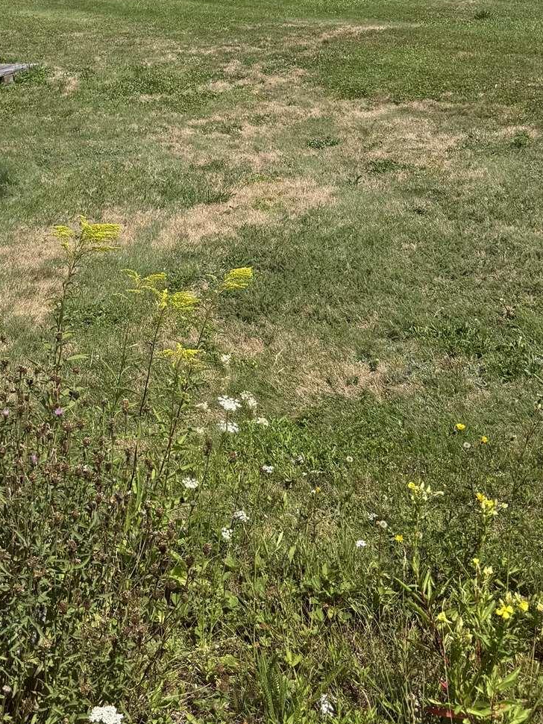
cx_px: 104
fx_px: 1192
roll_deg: +3.6
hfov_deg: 25.2
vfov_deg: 31.6
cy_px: 30
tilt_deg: -3.4
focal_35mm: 57
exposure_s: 1/4167
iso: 80
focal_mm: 6.76
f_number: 1.78
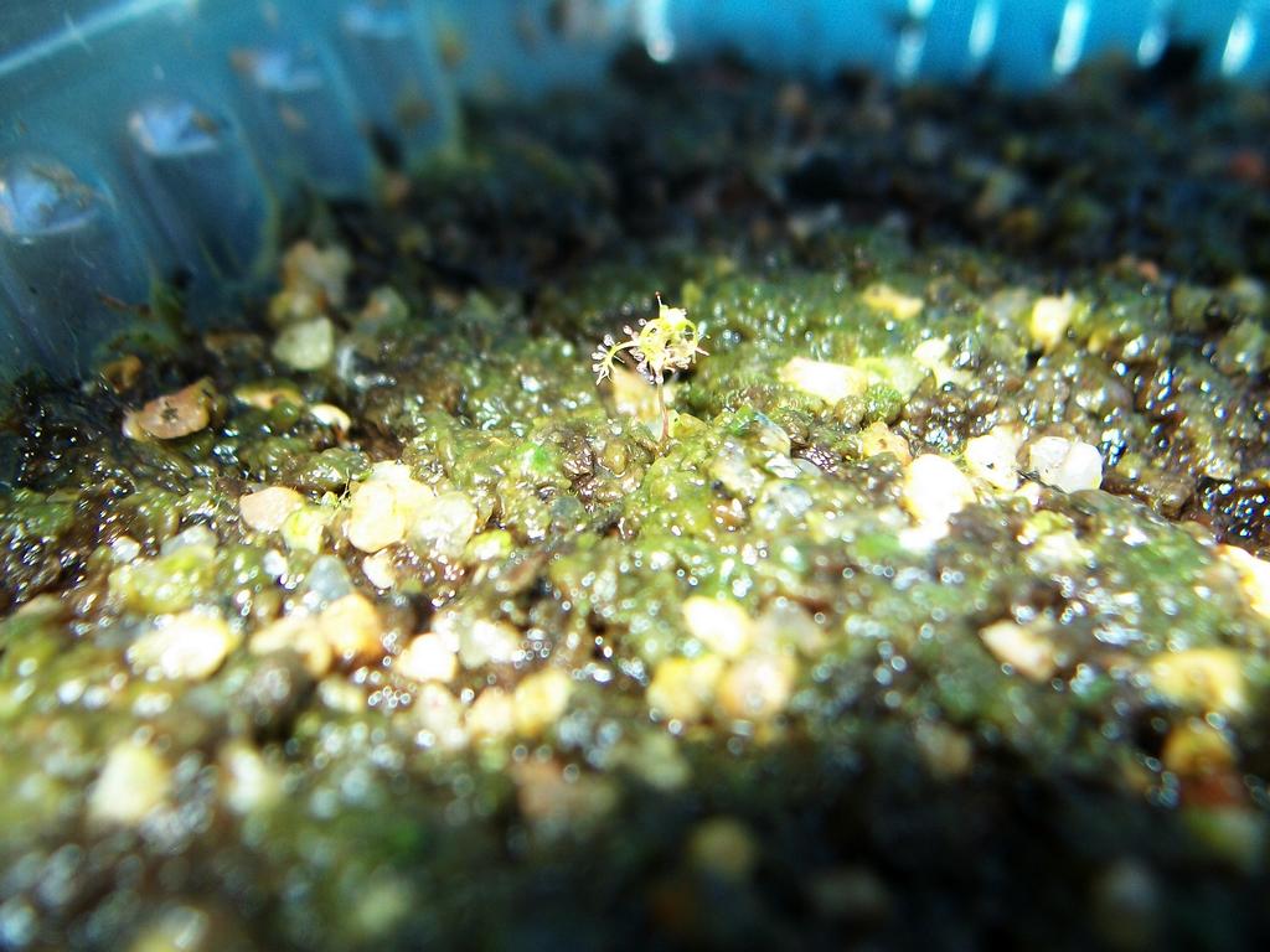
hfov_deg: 51.4
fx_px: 1321
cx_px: 635
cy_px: 476
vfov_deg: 39.7
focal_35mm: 36
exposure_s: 1/30
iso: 80
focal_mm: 6
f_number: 2.7
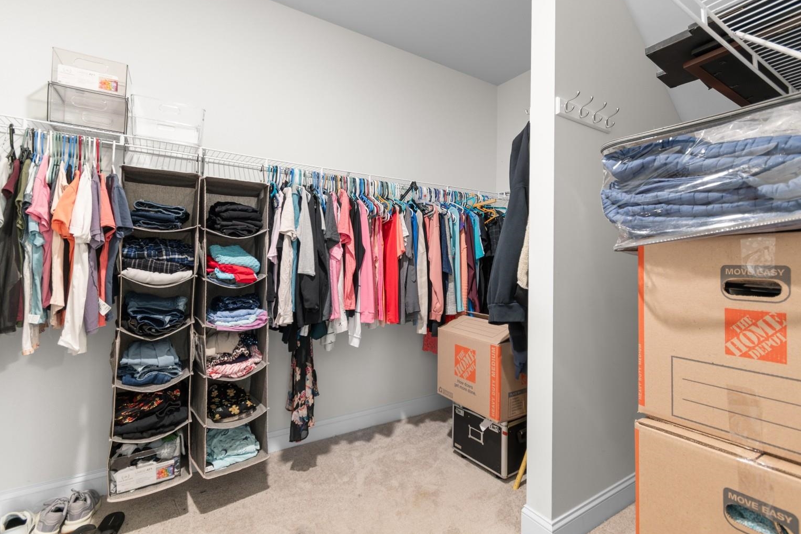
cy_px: 260
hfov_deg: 96.7
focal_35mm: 16
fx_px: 356
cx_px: 418
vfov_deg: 73.7
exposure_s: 1.6
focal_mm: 10
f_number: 4.5
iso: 100
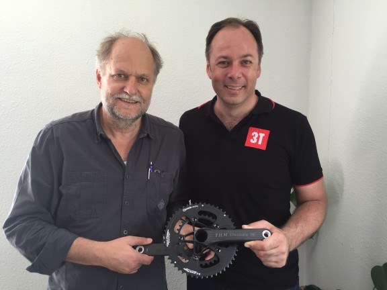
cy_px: 145
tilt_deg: -3.3
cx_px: 194
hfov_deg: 61.7
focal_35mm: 29
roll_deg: -2.2
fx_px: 324
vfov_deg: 48.2
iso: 50
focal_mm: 4.15
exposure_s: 1/33
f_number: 2.2
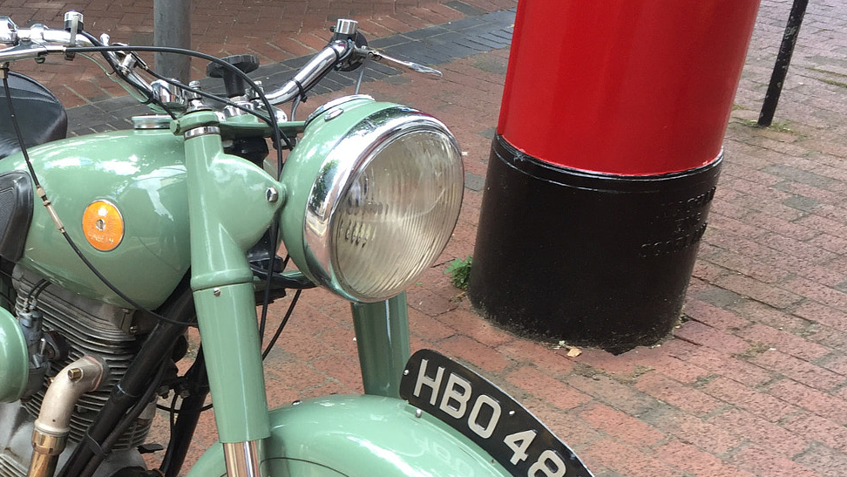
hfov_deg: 38.5
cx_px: 179
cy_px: 474
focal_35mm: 52
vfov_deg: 22.2
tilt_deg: -35.6
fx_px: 1168
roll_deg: -1.6
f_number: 2.2
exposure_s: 1/175
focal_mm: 4.15
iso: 32
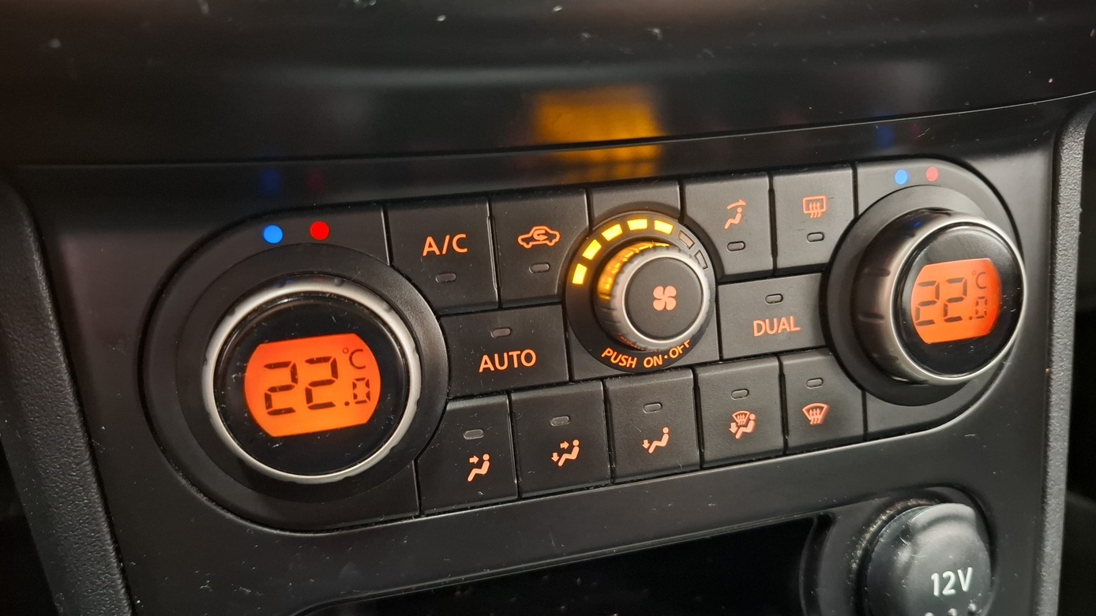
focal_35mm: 26
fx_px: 756
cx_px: 540
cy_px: 354
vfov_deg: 44.3
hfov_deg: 71.9
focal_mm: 5.54
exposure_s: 1/20
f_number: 1.8
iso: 1000
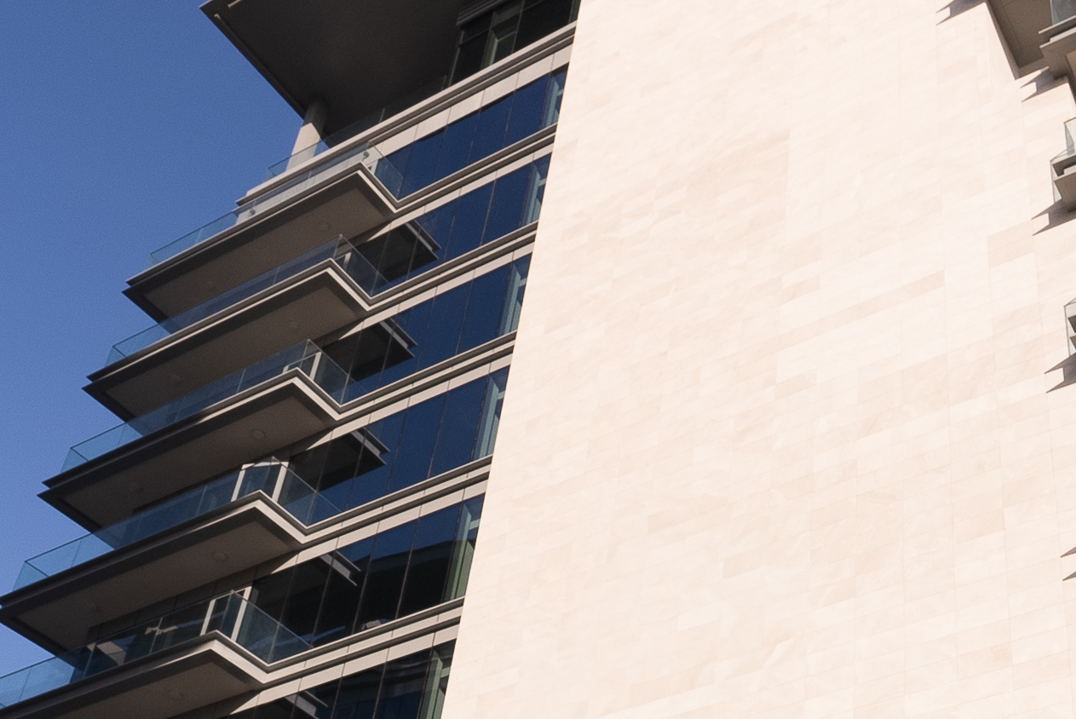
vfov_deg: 27.0
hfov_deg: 40.4
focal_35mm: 47
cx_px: 844
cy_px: 728
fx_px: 1406
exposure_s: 1/2000
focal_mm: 14
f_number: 5.6
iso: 640
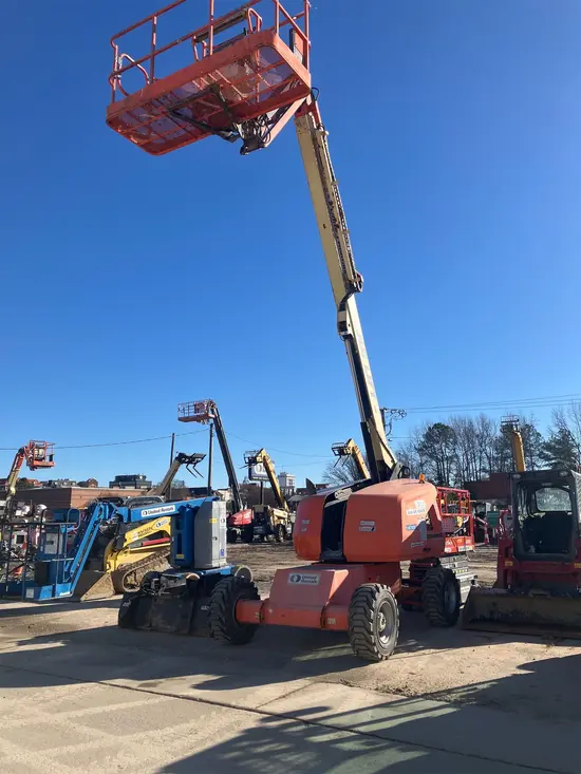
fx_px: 626
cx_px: 290
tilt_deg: +8.5
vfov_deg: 63.4
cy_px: 387
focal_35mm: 28
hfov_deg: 49.8
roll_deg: +2.0
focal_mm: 3.99
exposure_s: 1/2024
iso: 32
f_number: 1.8
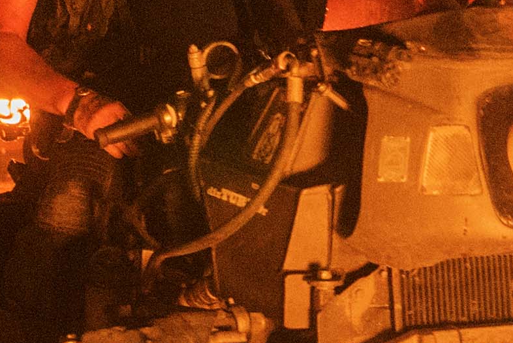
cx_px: 365
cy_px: 305
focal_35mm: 178
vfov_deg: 7.7
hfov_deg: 11.5
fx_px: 2538
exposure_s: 1/100
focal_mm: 33
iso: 10000
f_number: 4
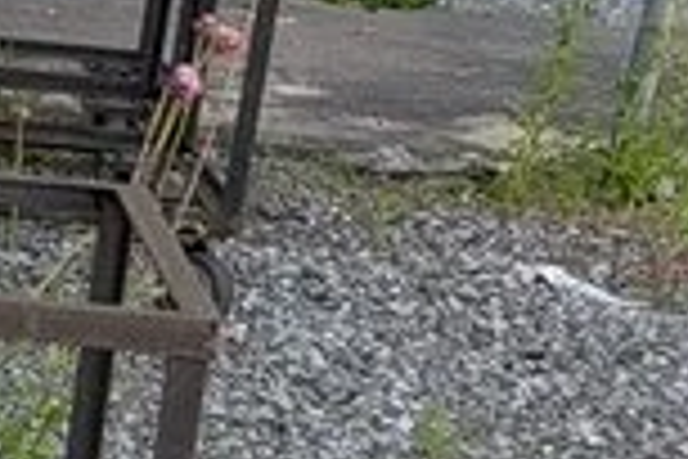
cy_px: 470
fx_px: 3363
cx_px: -1367
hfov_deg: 9.3
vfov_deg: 7.8
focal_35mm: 176
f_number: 1.68
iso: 81
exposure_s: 1/576
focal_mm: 6.9
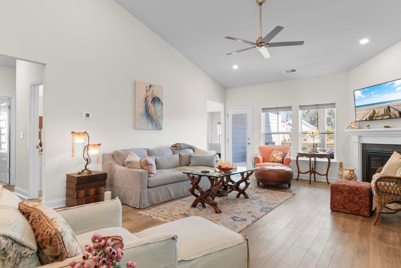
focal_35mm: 21
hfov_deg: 81.2
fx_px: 234
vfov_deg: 59.5
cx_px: 200
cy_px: 134
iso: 100
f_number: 5
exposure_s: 1/4
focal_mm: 14
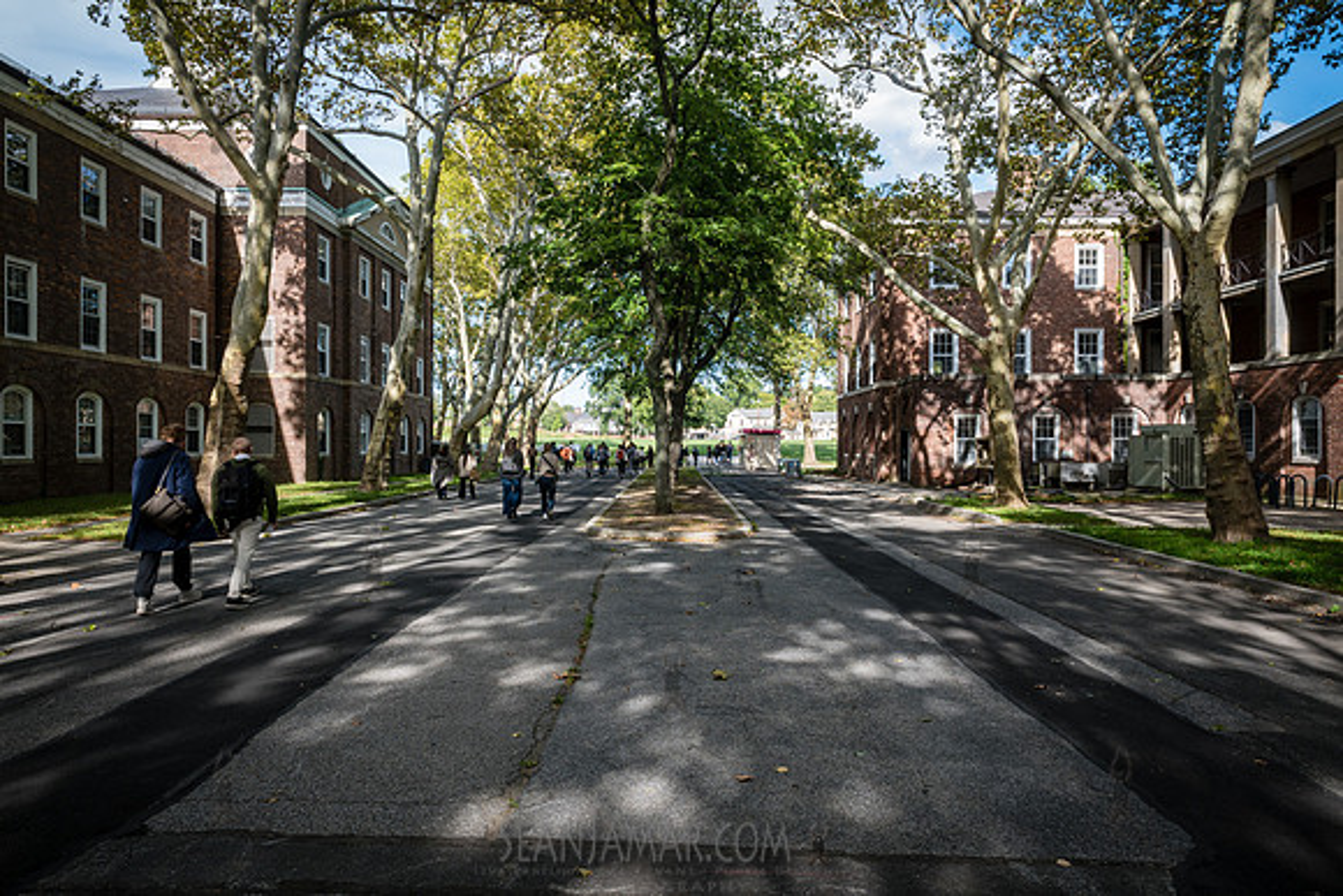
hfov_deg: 73.5
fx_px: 899
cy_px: 448
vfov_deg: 53.0
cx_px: 672
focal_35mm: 24
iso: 250
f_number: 10
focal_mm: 24
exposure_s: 1/100
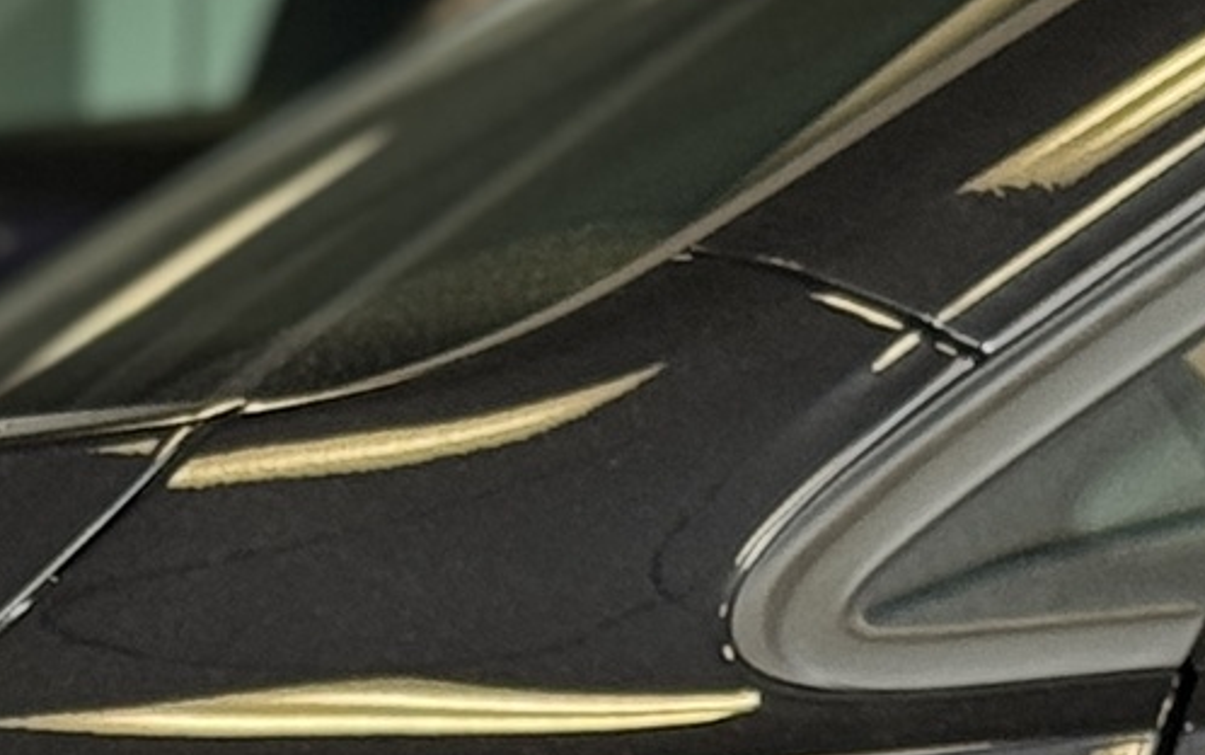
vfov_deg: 4.3
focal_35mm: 294
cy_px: 2393
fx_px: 9662
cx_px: -1471
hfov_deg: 6.8
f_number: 1.78
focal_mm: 6.76
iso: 80
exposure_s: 1/56
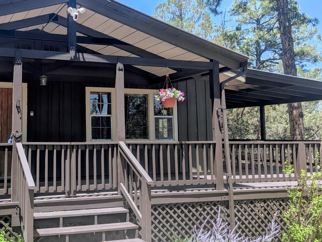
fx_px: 363
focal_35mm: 39
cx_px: 63
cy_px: 102
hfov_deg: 45.3
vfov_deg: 36.8
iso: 19
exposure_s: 1/548
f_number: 1.68
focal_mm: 6.9
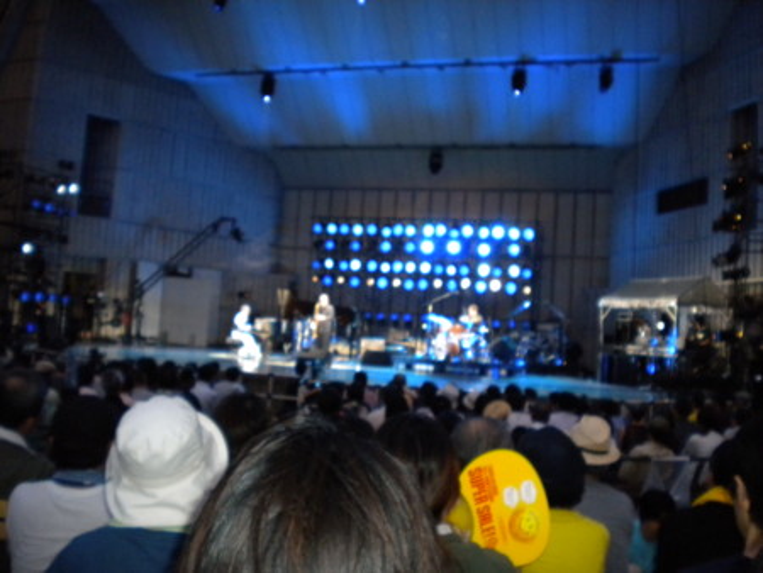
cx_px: 382
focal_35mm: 35
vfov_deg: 40.7
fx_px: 772
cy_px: 286
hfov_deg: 52.6
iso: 400
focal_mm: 6.3
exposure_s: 1/30
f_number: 3.1
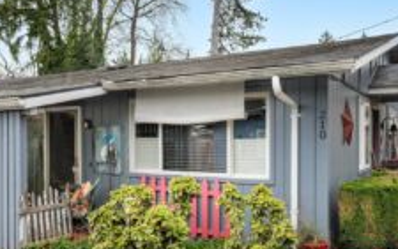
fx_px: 422
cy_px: 129
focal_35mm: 39
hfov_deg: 50.4
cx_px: 188
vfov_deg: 32.9
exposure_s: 1/30
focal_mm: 21.5
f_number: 10
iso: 200
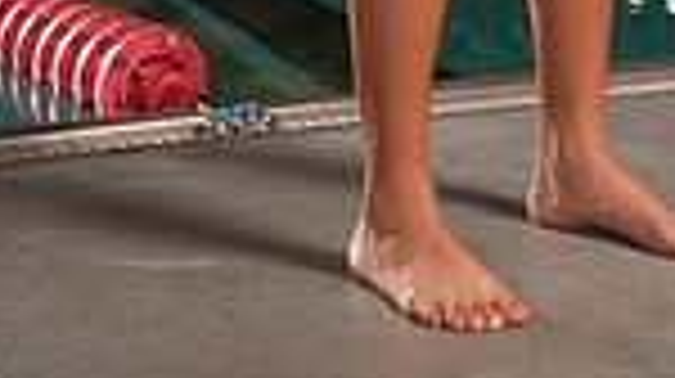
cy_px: -594
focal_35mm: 129
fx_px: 2306
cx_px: 513
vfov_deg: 8.4
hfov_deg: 16.6
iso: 160
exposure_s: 1/200
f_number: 5.6
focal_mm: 41
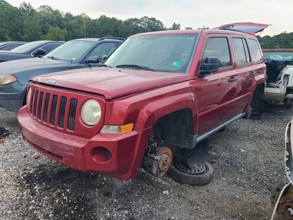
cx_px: 146
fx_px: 220
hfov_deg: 67.3
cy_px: 110
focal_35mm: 26
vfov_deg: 53.1
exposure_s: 1/128
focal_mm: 5.4
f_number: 1.8
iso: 40
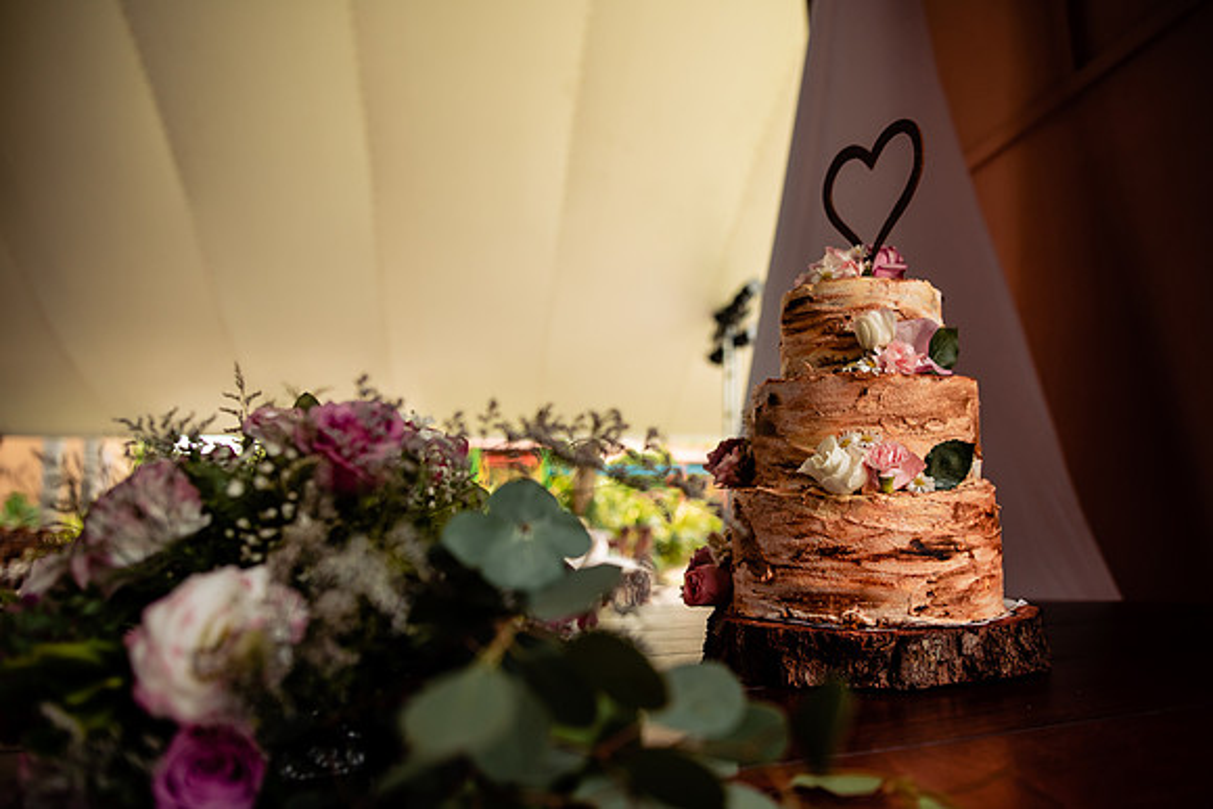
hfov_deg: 73.7
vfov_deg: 53.2
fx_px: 809
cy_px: 404
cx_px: 606
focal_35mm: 24
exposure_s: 1/640
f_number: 2.5
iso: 400
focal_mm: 24
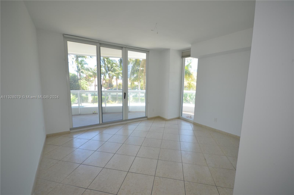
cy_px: 98
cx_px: 147
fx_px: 122
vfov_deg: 77.0
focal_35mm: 15
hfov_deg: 100.5
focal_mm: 10
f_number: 4.5
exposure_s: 1/80
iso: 200
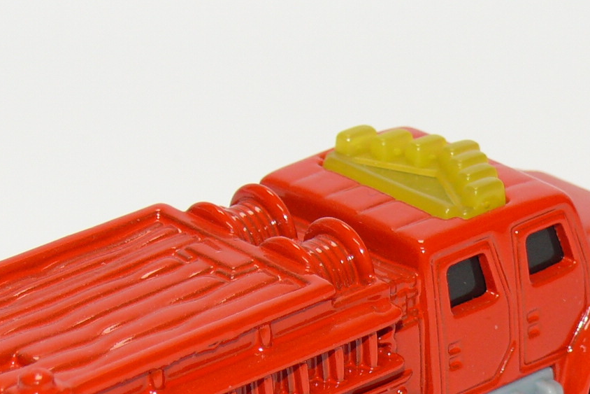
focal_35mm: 203
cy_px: 337
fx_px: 3327
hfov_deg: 10.1
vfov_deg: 6.8
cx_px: 282
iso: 100
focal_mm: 13.5
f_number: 4
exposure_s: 1/30
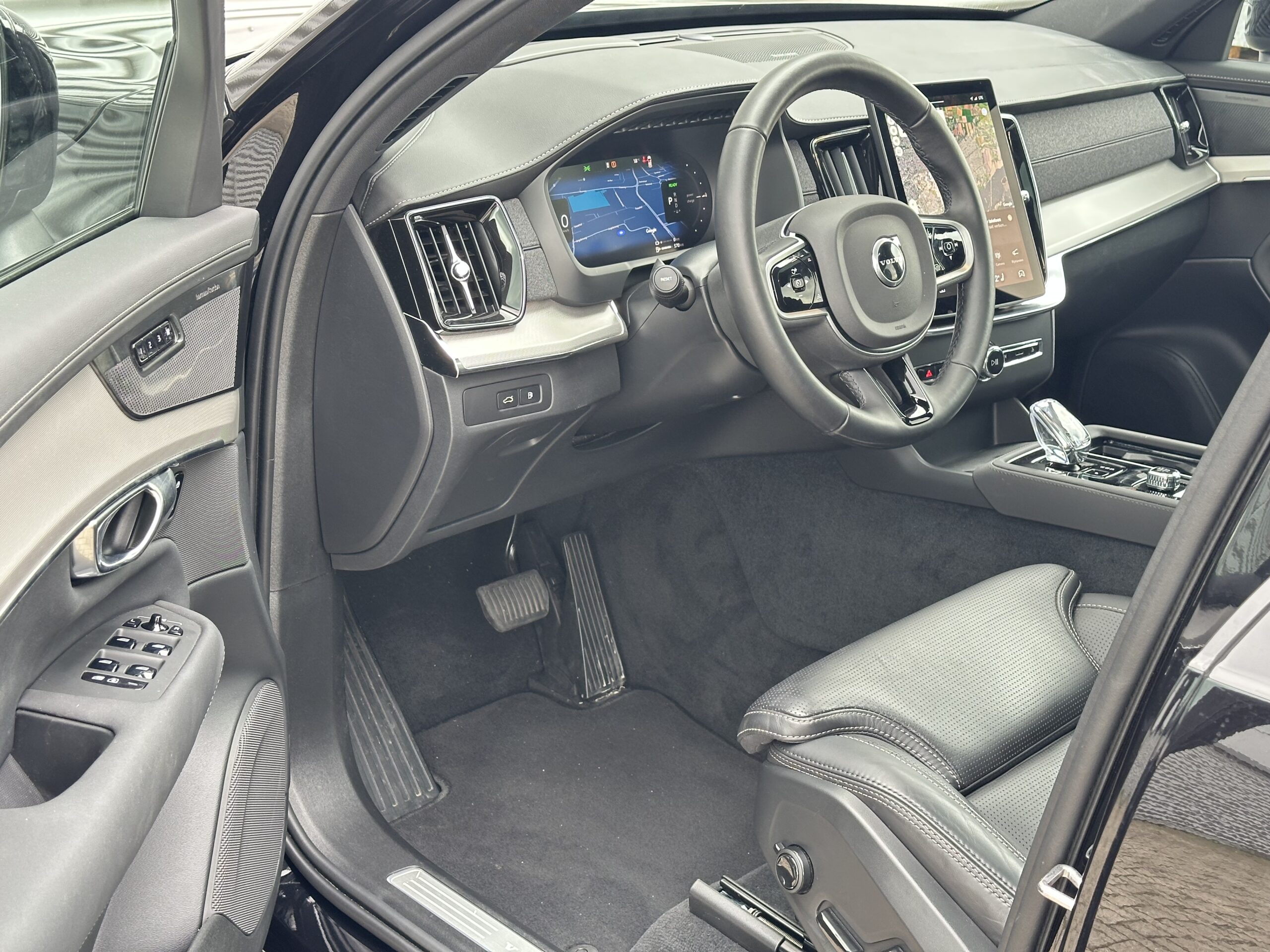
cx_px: 635
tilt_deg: -21.7
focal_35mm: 48
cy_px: 476
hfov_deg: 39.7
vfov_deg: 30.3
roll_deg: -2.8
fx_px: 1761
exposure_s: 1/61
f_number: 1.78
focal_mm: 6.86
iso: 80
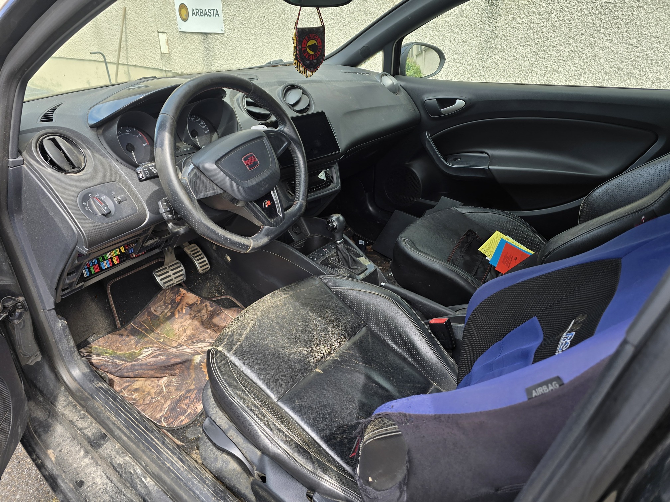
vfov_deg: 58.9
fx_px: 445
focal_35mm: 23
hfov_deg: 73.9
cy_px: 251
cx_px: 335
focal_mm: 6.3
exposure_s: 1/180
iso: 20
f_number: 1.7
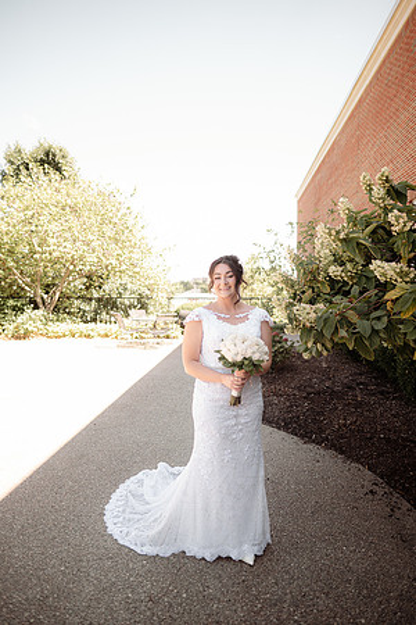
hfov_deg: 53.1
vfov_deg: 73.7
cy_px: 312
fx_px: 416
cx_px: 208
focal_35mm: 24
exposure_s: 1/500
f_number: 2.2
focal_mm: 24
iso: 160
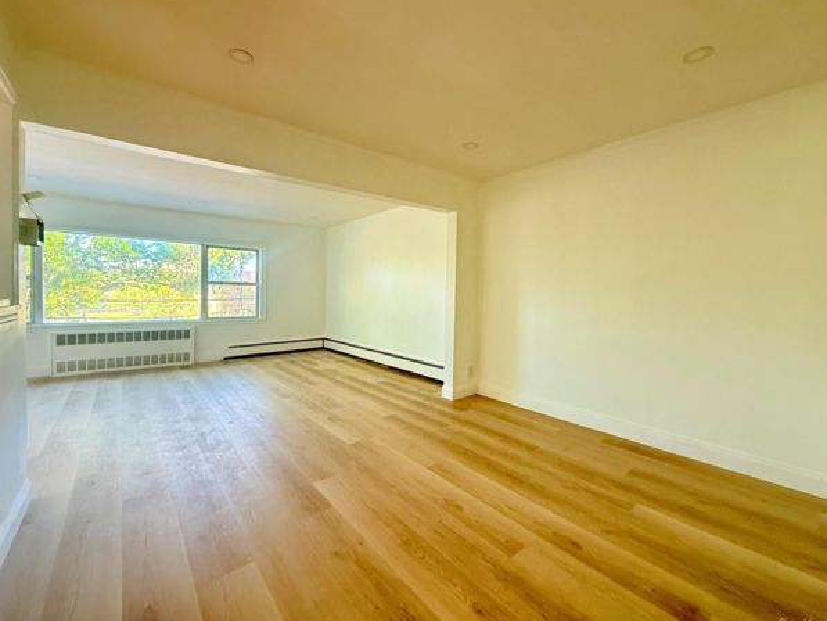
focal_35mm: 15
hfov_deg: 98.1
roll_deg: +0.2
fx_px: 358
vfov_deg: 81.7
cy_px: 301
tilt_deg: -1.7
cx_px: 421
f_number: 2.2
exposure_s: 1/71
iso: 320
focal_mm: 2.22
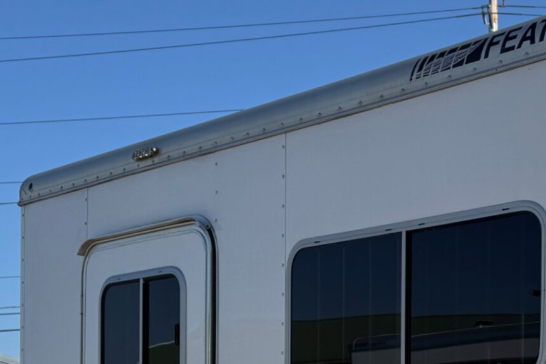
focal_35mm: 74
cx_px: 532
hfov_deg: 26.1
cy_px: 450
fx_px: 1122
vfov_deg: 17.5
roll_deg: -0.9
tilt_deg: +1.8
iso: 80
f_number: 1.78
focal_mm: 6.76
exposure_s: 1/5814
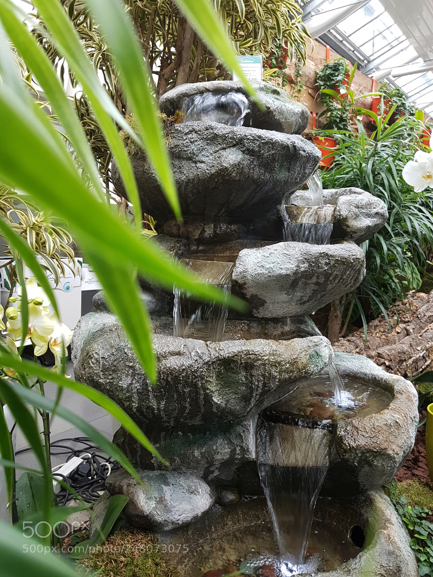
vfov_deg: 67.3
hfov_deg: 53.1
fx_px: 434
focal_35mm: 26
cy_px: 288
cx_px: 216
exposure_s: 1/50
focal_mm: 4.2
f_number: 1.7
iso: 50
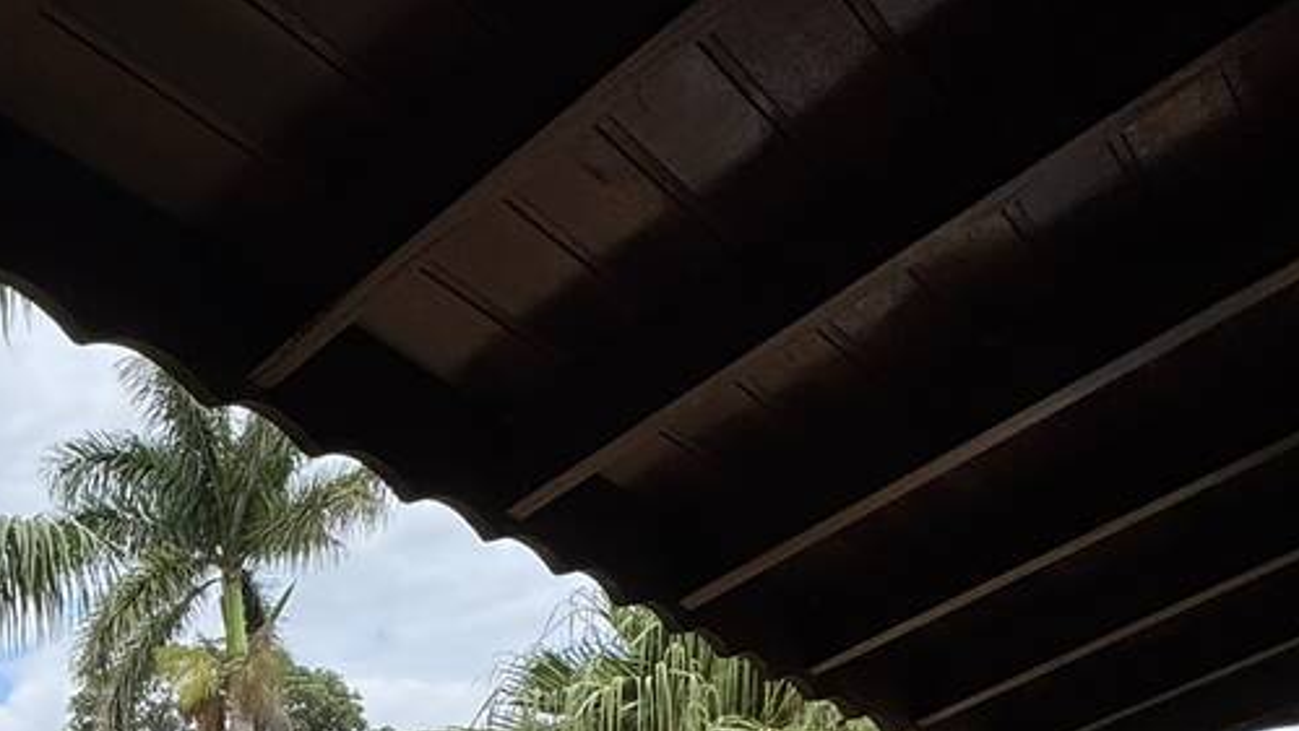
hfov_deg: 35.0
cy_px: 1106
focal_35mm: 44
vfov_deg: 22.2
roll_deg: -1.1
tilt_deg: -0.7
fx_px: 1516
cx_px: -320
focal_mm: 2.22
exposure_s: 1/485
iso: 40
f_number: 2.2
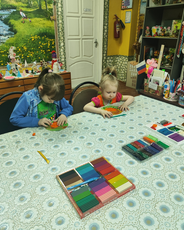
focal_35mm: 26
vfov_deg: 66.0
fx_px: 177
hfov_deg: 54.9
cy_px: 119
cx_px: 94
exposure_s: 1/50
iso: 739
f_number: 1.89
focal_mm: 5.89
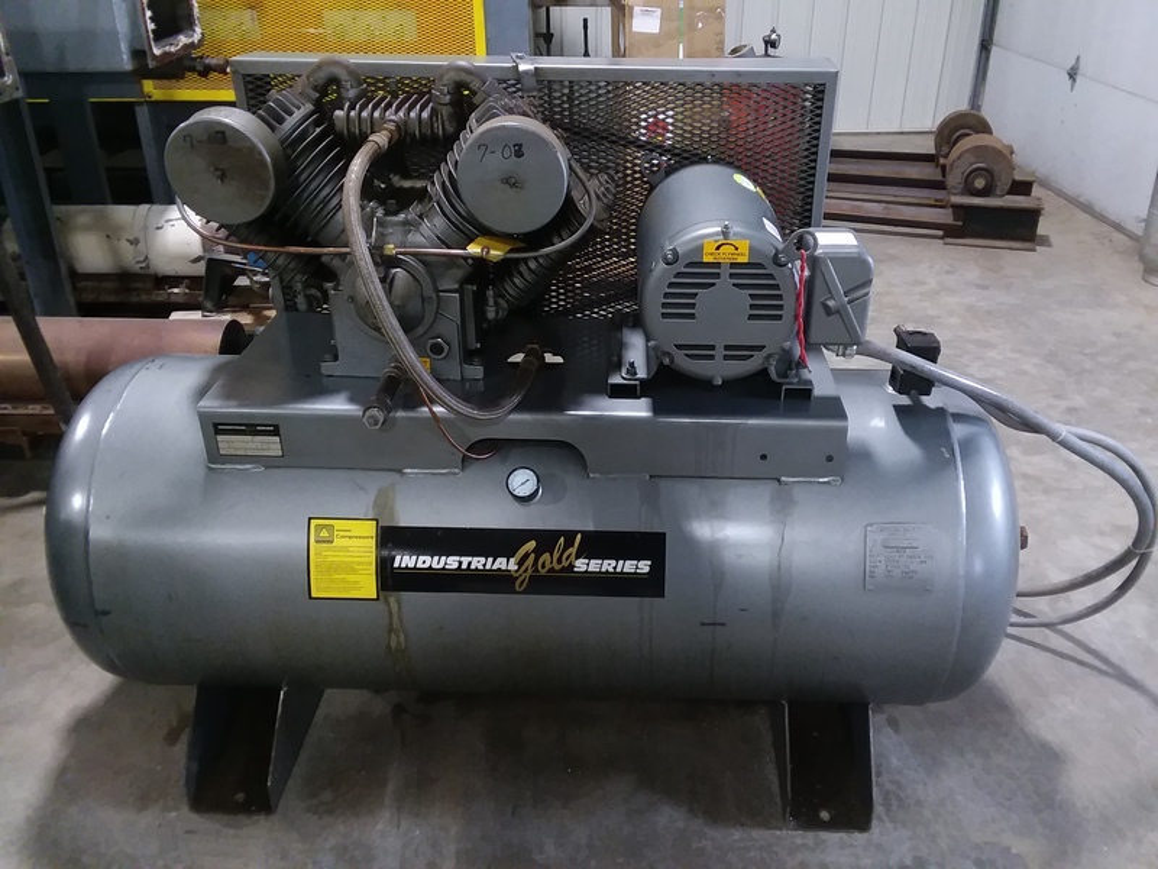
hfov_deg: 61.7
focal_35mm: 29
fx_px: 970
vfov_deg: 48.2
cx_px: 579
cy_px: 434
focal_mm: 2.47
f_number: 1.9
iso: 160
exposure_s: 1/24
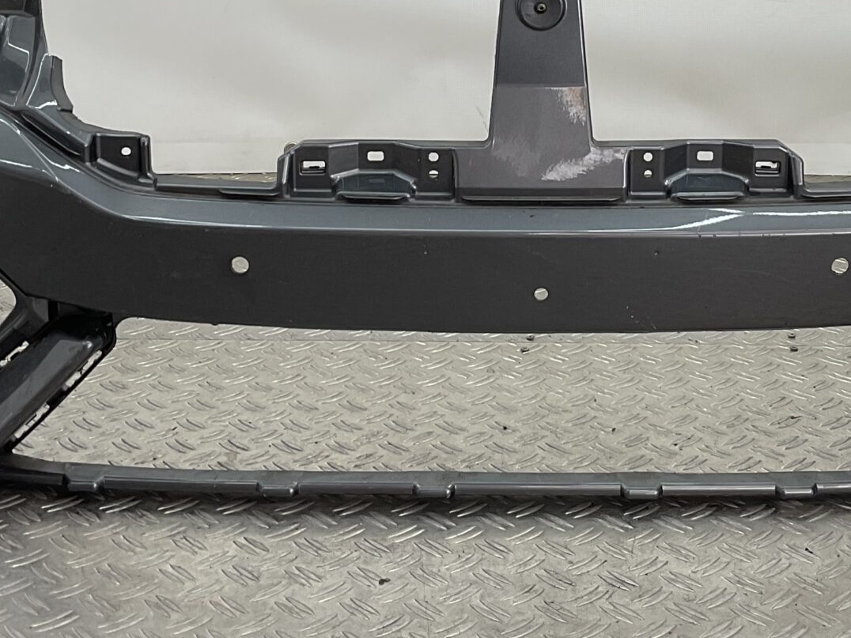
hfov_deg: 28.1
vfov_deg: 20.7
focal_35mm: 69
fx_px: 1696
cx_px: 538
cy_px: 18
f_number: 1.8
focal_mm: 3
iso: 16
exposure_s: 1/115
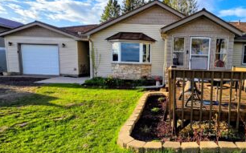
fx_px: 161
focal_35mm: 24
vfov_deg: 50.9
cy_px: 87
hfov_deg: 71.5
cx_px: 173
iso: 40
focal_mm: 2.2
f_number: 1.9
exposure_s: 1/952
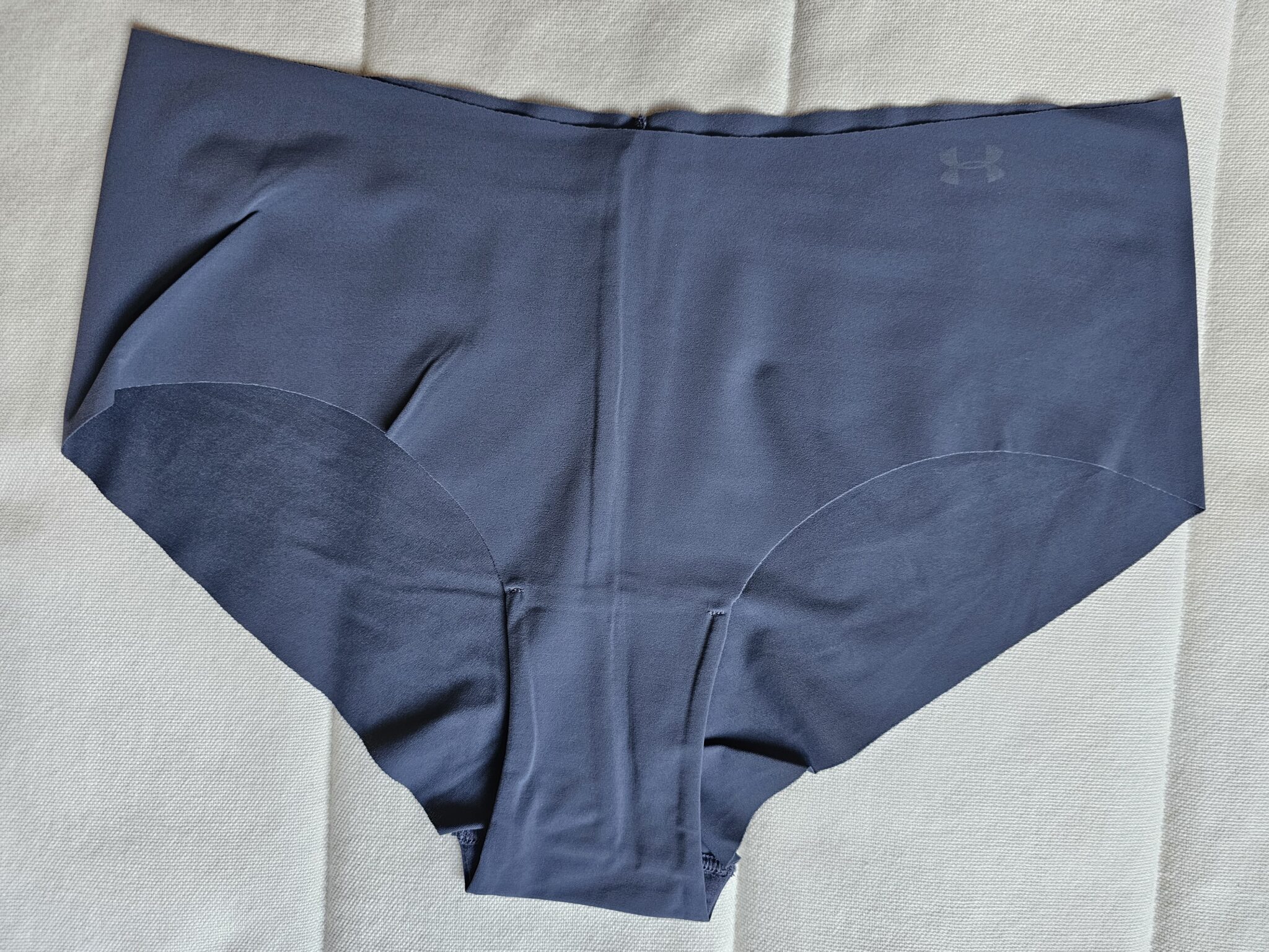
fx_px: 843
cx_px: 634
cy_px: 476
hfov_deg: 73.9
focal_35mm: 23
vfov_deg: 58.9
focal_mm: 6.3
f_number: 1.7
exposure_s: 1/34
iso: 640
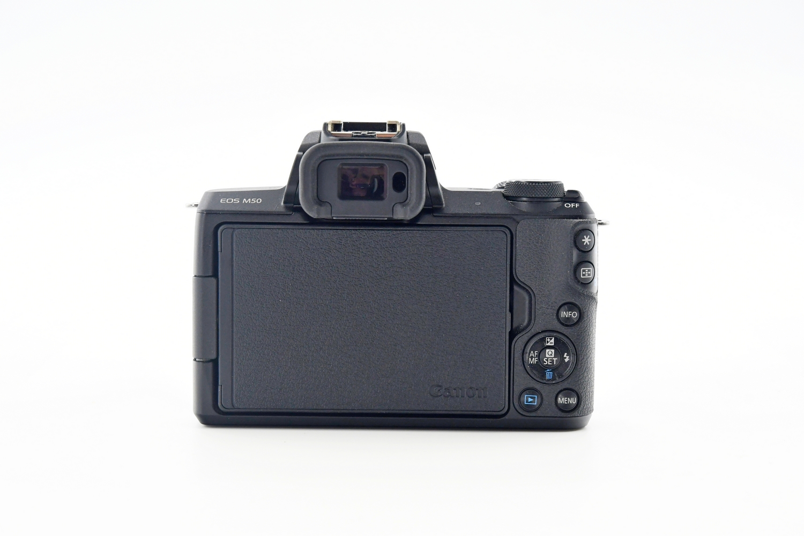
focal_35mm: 78
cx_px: 402
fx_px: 1742
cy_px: 268
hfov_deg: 26.0
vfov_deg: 17.5
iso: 1250
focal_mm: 52
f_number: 8
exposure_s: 1/100
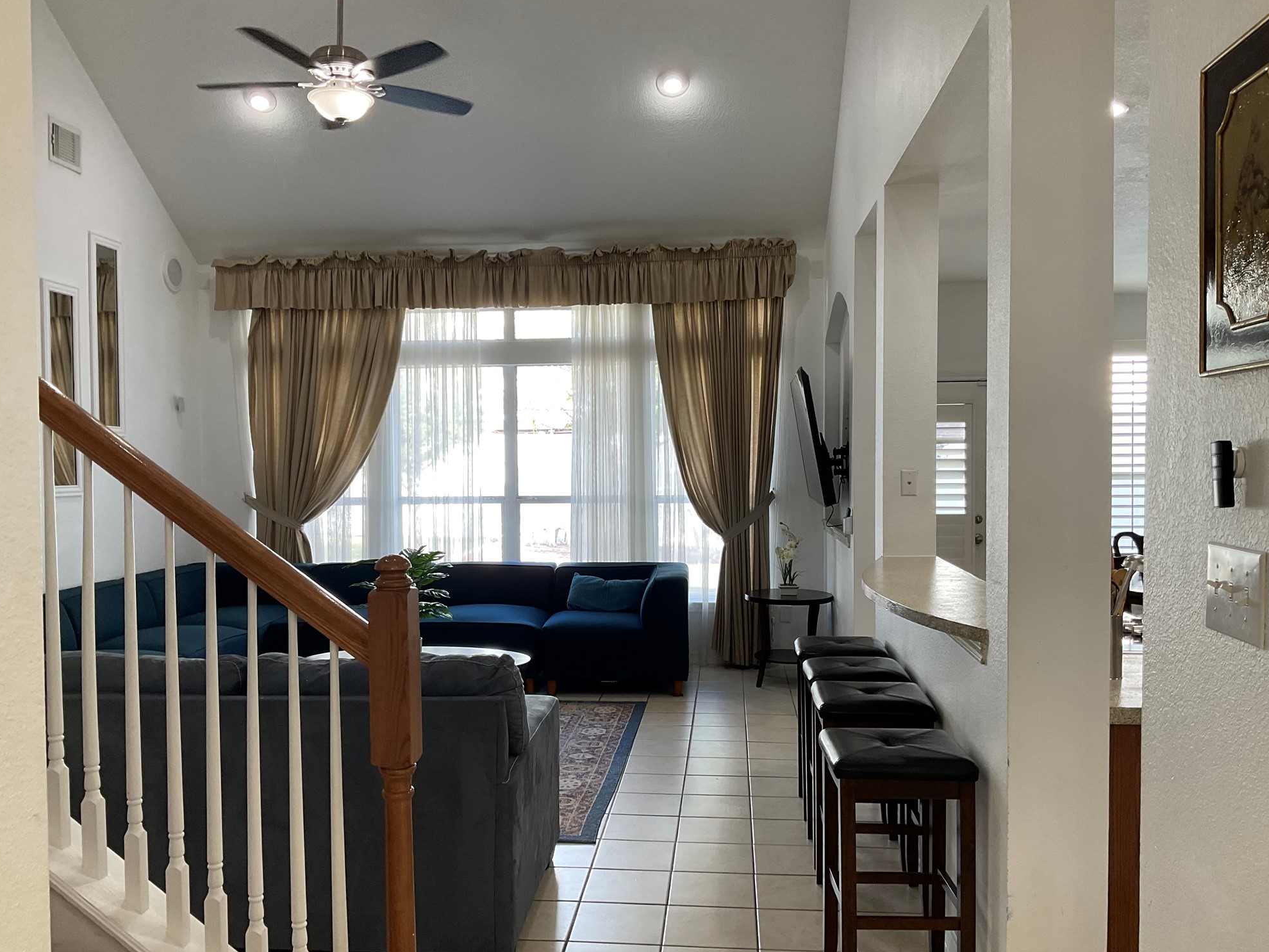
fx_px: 1100
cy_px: 486
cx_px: 627
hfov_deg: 60.0
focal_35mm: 30
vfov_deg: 46.8
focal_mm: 3
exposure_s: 1/60
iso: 32
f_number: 1.8
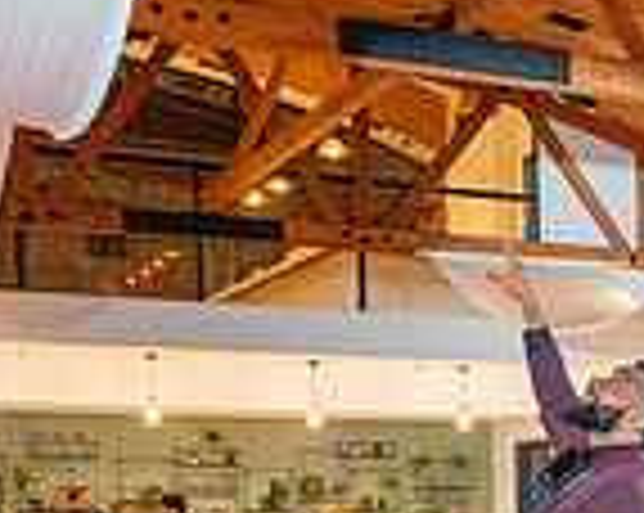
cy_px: 583
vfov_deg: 15.1
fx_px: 1884
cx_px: 1036
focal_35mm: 99
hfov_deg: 17.1
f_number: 4
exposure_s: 1/200
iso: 3200
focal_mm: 26
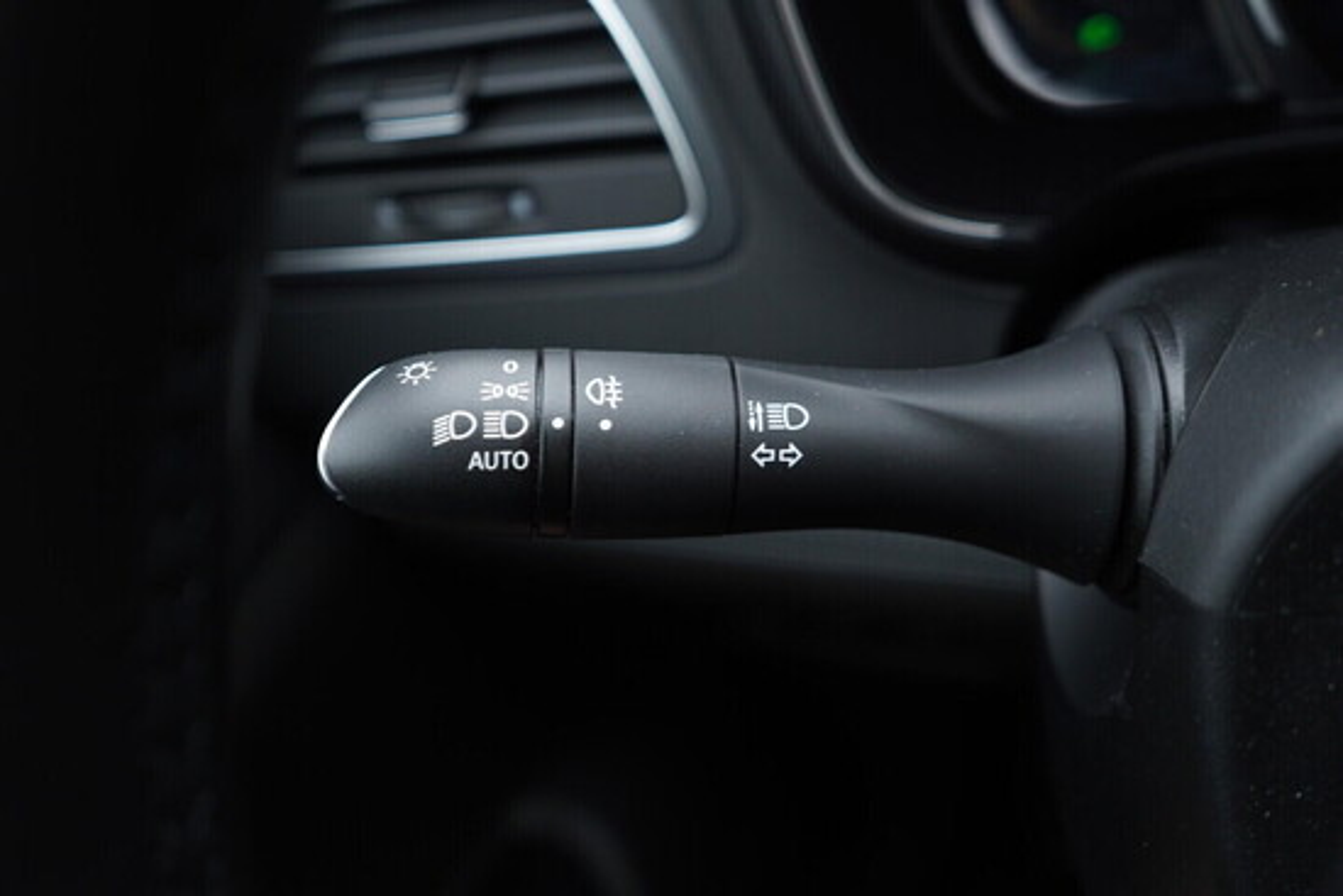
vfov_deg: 36.9
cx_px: 672
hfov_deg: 53.1
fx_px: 1343
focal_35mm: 36
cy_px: 448
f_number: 2.8
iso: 160
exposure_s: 1/40
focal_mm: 24
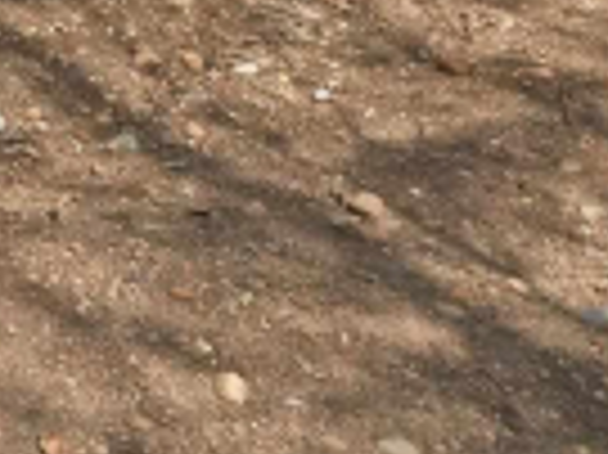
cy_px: -643
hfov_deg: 15.0
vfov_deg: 13.4
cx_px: -842
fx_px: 1404
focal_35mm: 80
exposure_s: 1/3200
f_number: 5
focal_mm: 10
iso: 800
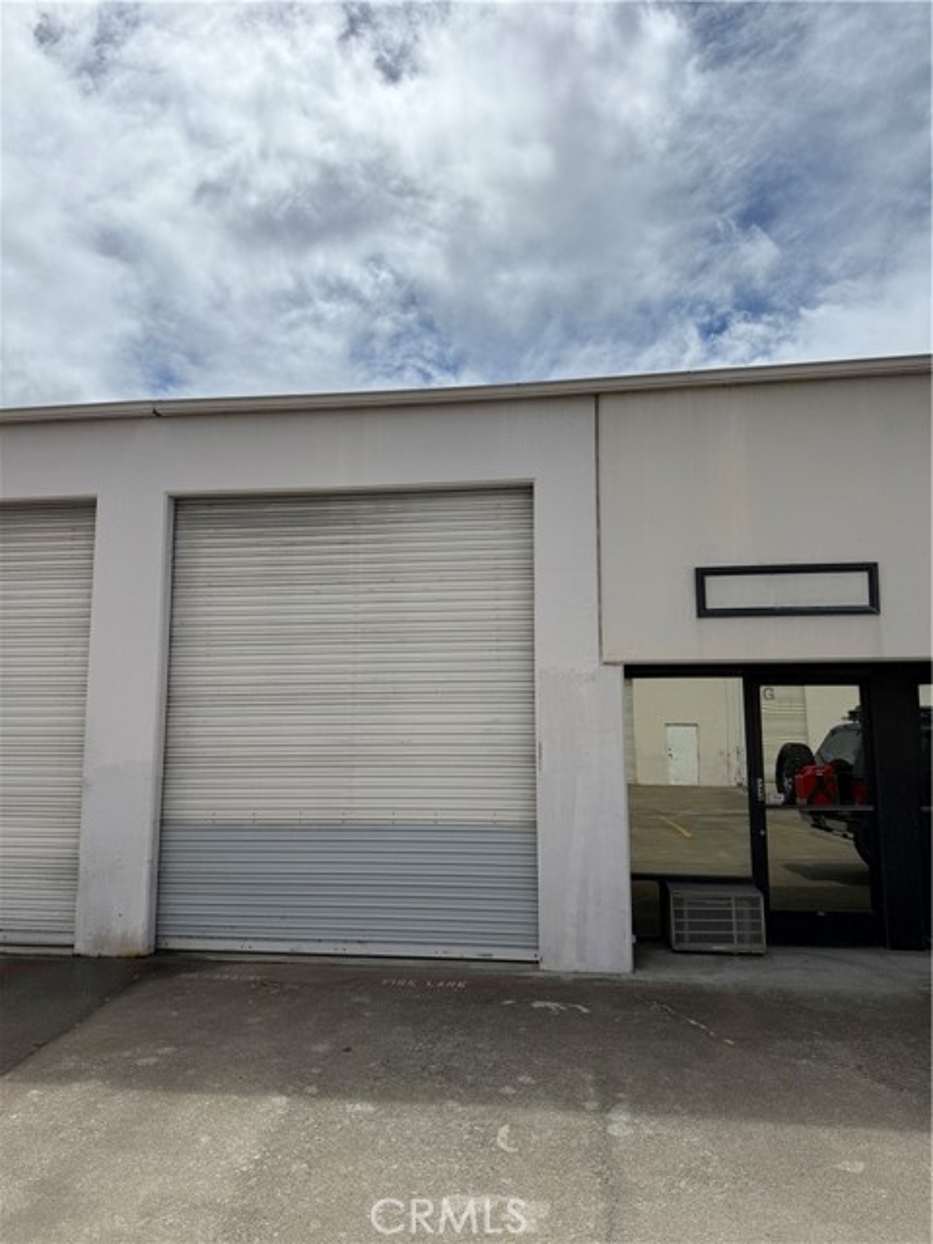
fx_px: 862
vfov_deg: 71.6
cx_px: 466
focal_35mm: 24
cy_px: 622
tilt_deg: +6.9
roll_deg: -0.7
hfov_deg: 56.8
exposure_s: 1/14286
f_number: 1.78
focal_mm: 6.76
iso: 64
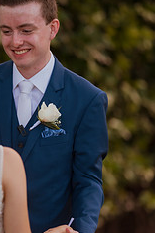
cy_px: 132
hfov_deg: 5.3
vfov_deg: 8.0
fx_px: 1671
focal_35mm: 258
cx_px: 15
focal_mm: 135
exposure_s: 1/800
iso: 320
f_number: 1.8
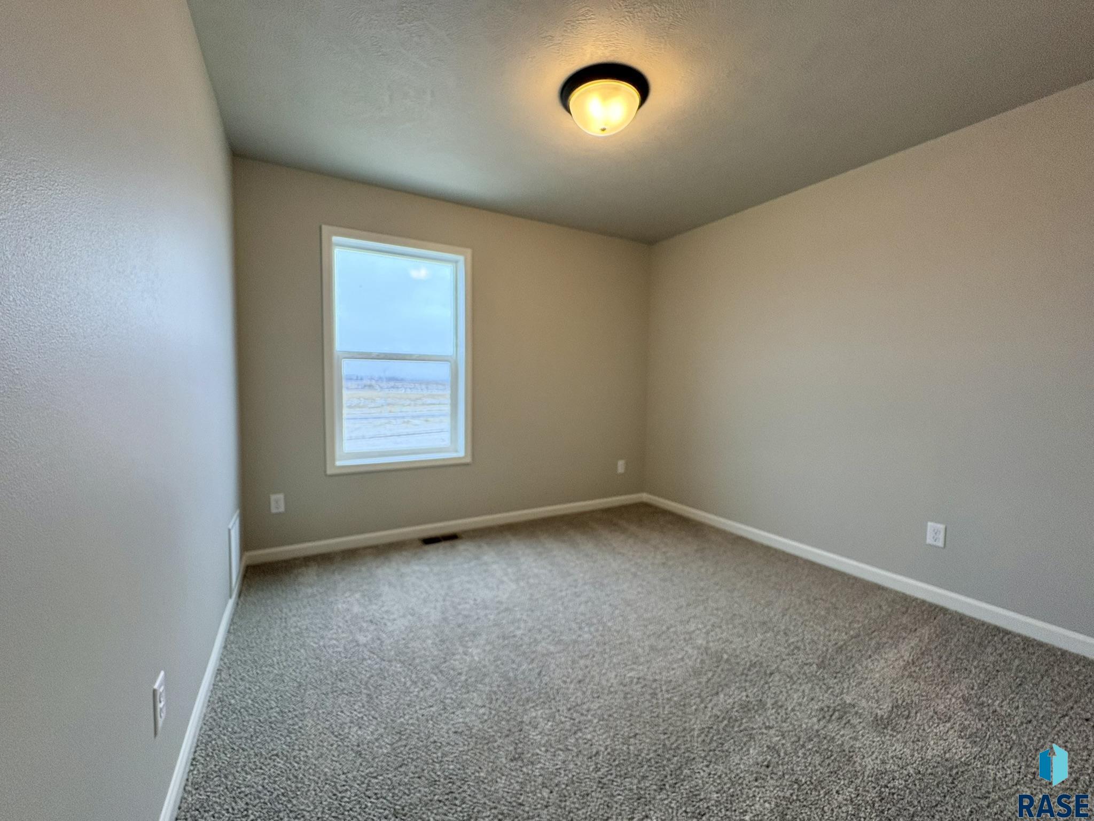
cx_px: 547
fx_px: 442
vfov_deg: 85.7
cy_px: 410
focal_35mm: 14
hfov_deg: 102.1
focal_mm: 2.22
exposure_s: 1/120
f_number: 2.2
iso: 200
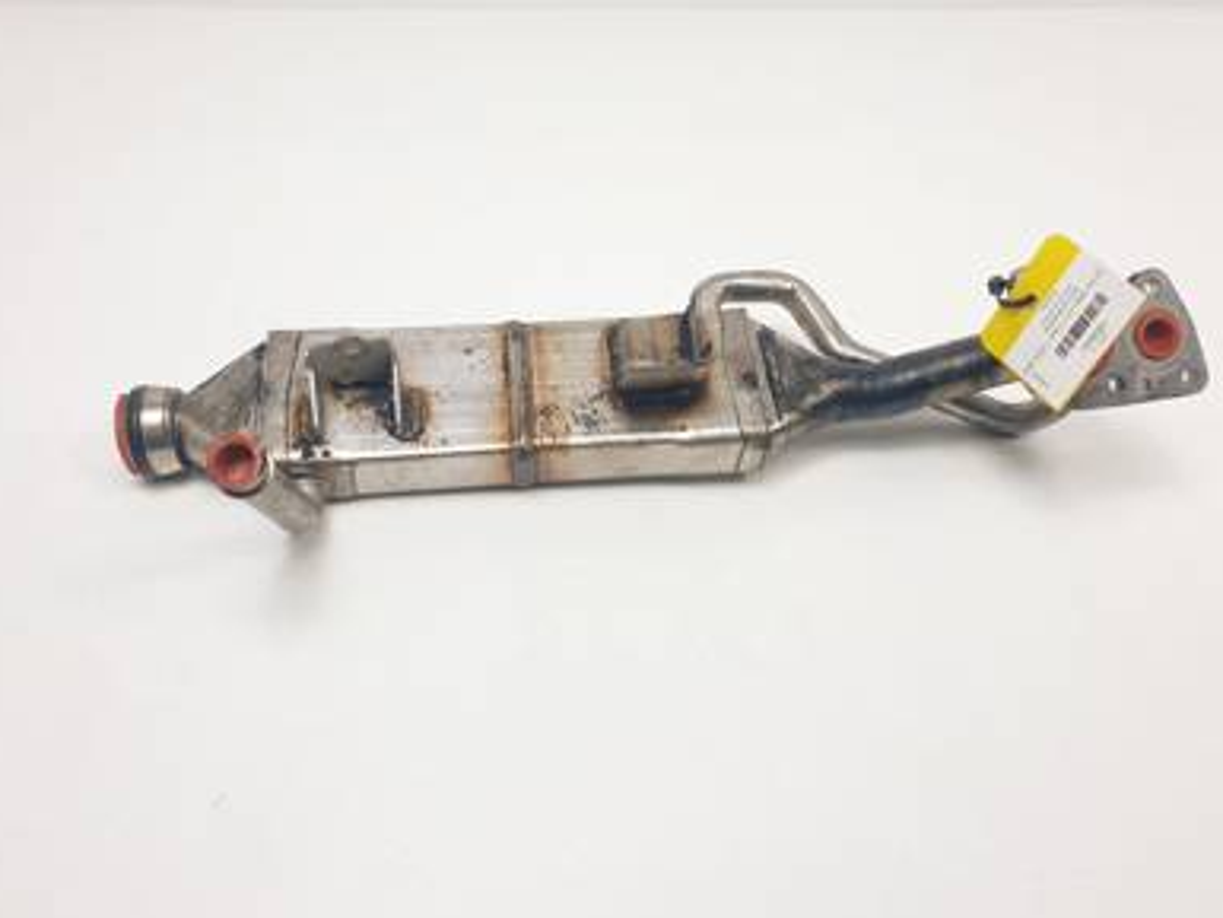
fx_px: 954
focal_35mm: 27
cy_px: 451
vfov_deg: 51.4
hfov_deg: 65.3
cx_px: 613
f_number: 2.4
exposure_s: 1/310
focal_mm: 4.3
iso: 50
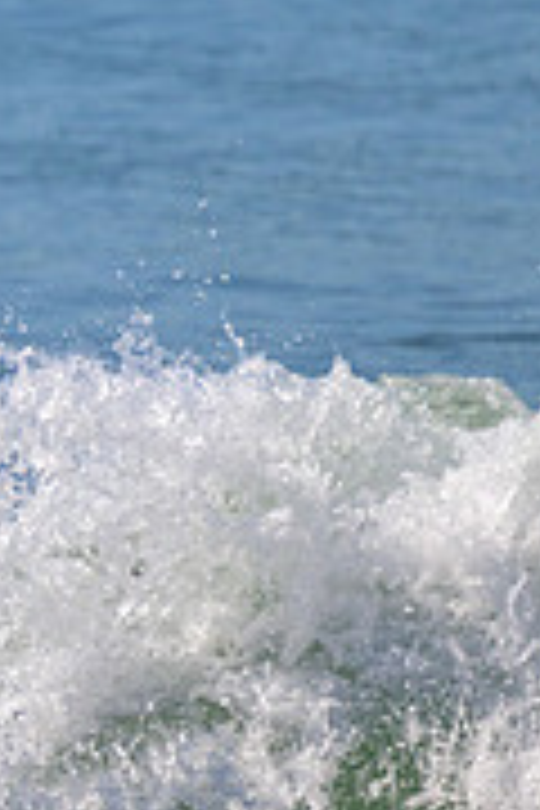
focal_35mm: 2187
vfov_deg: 0.9
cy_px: 614
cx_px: -648
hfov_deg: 0.6
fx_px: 49204
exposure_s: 1/2000
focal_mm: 680
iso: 500
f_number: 11
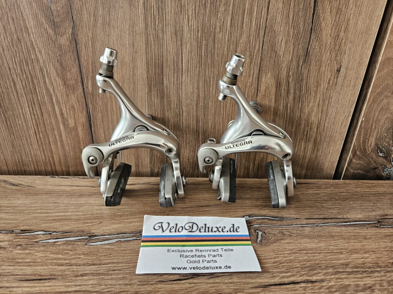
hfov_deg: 73.9
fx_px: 261
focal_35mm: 23
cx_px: 196
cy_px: 147
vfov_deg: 58.9
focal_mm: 5.4
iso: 250
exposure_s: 1/142
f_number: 1.8
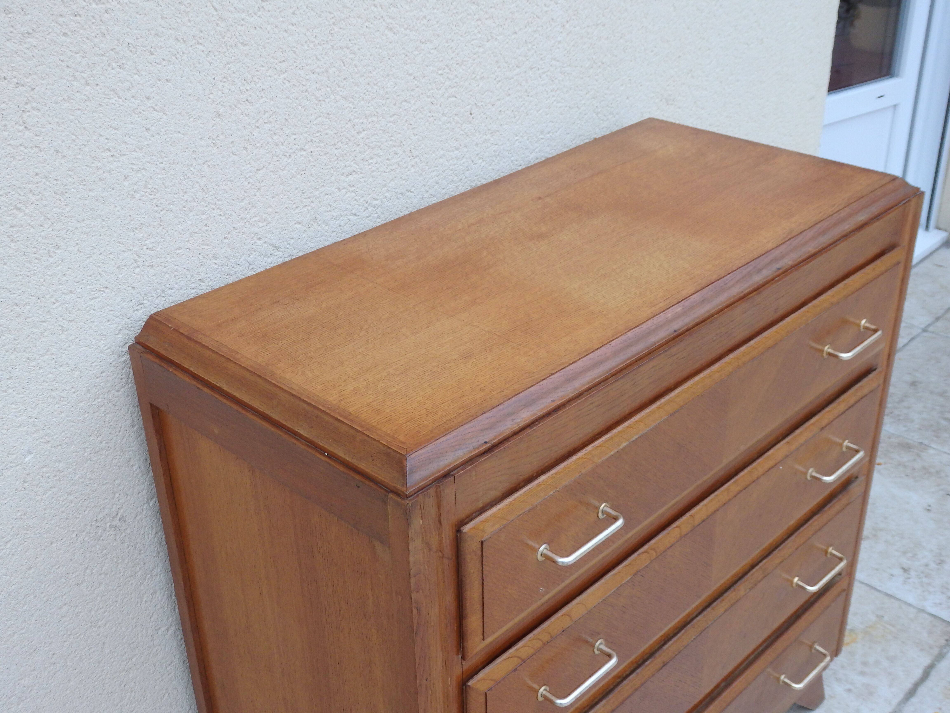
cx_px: 475
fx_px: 1098
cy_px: 356
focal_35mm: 40
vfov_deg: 36.0
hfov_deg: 46.8
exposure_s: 1/40
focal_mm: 7.3
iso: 250
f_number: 3.7
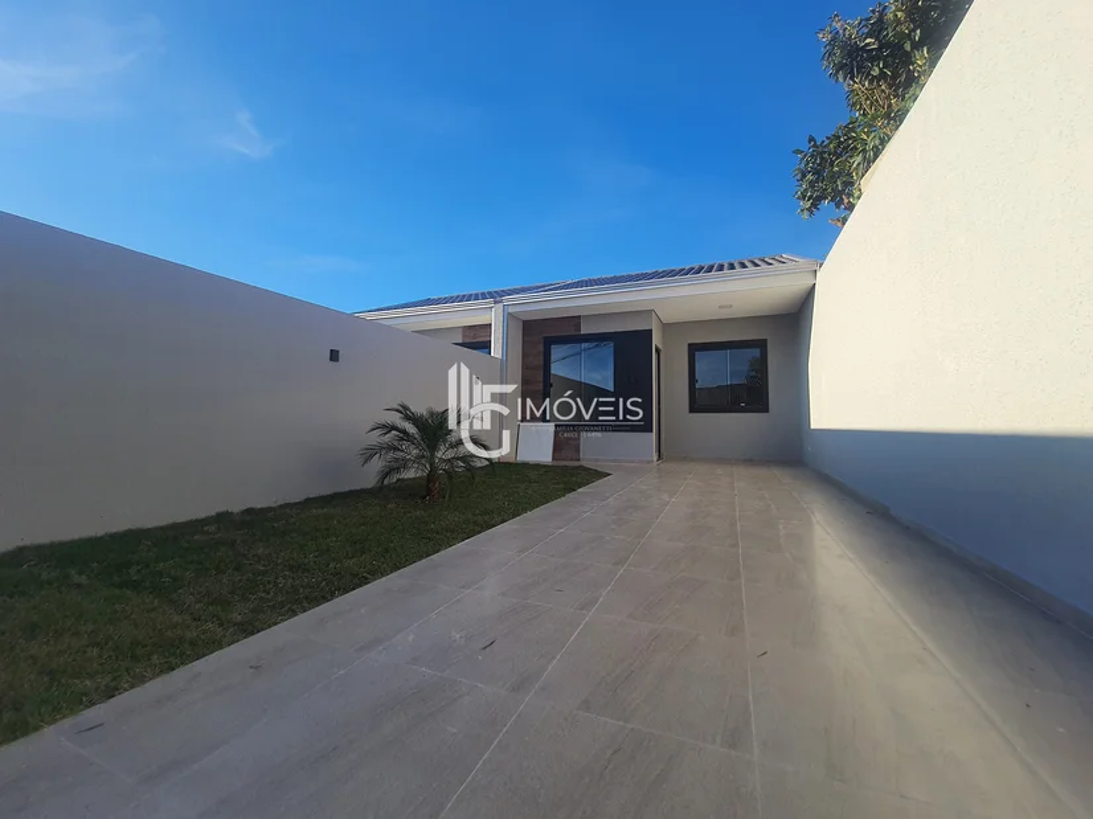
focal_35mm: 13
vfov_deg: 89.9
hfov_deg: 106.2
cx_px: 546
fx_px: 410
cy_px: 410
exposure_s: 1/858
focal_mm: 1.74
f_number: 2.2
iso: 50
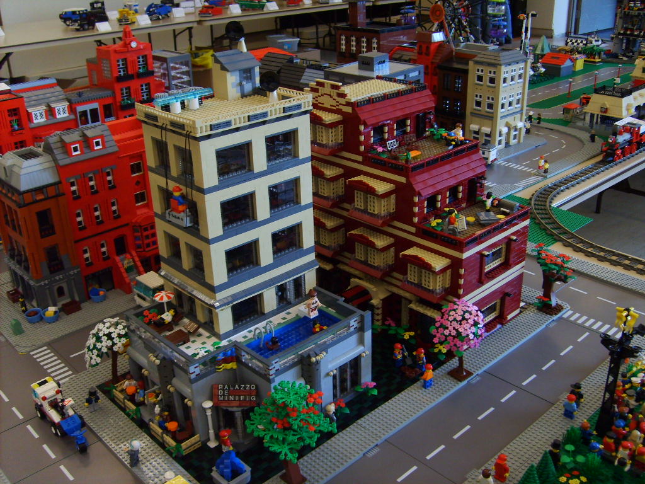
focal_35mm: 35
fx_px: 652
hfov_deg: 52.6
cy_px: 242
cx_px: 322
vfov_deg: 40.7
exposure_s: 1/30
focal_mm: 5.8
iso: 100
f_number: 2.8
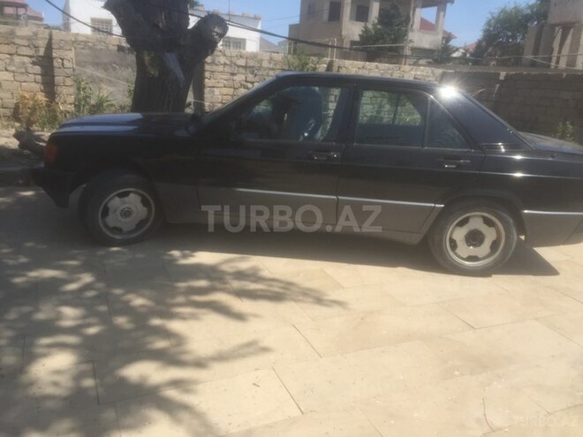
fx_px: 488
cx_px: 292
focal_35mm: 29
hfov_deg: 61.7
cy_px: 218
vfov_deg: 48.2
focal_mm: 4.15
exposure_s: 1/2326
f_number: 2.2
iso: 32
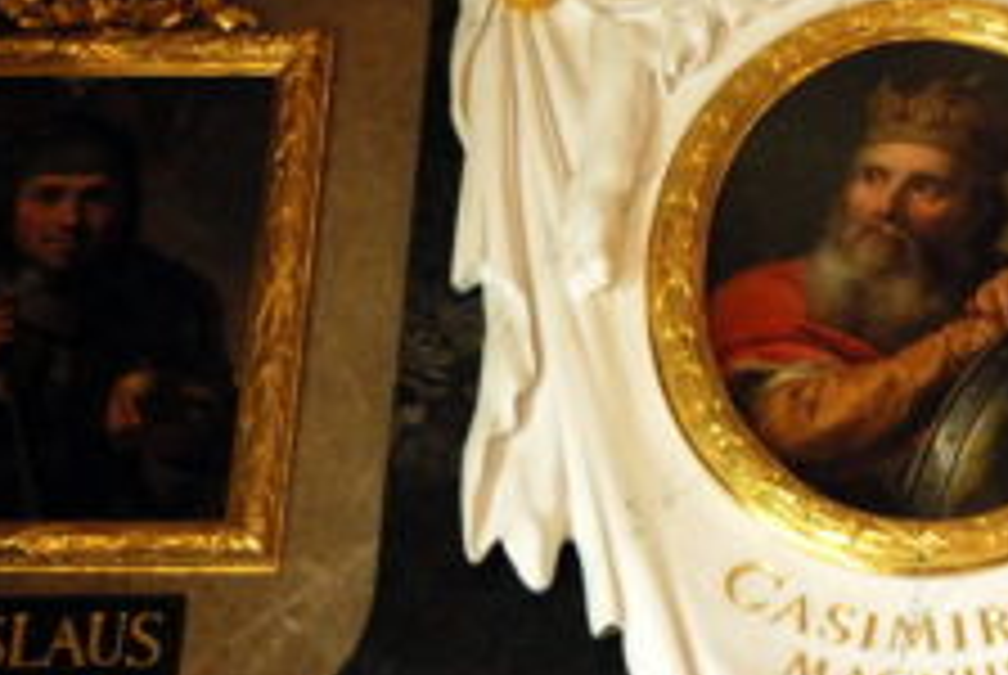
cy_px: 205
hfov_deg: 15.1
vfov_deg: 10.3
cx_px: 922
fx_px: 3757
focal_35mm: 134
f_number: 4.5
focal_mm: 40
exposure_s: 1/13
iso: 1600
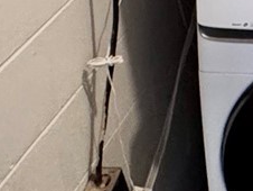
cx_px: 461
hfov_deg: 16.4
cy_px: -189
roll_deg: -0.7
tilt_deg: -14.1
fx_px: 724
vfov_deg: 13.0
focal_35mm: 99
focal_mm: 2.22
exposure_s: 1/60
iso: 500
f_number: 2.2
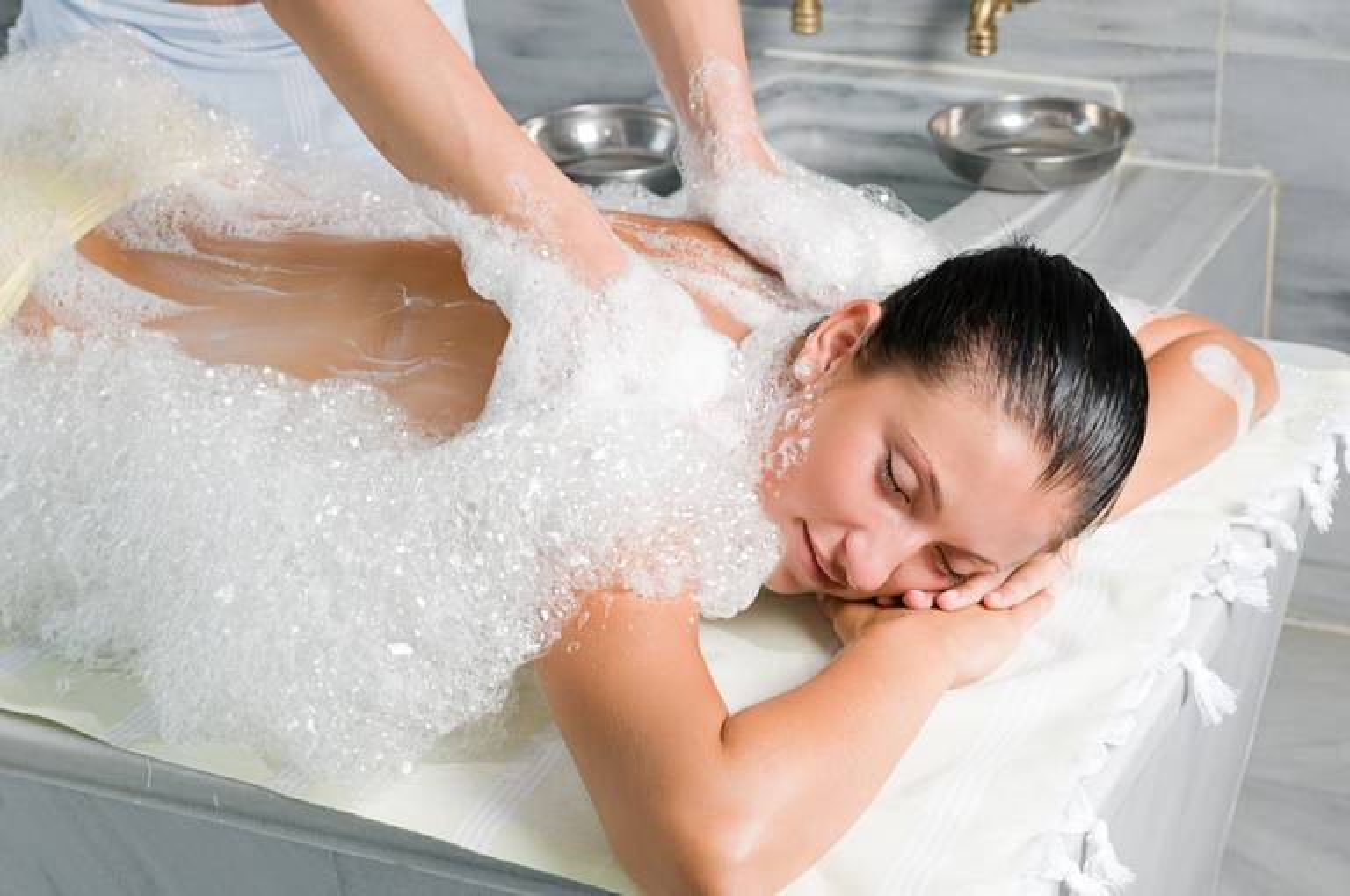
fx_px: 2697
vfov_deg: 18.9
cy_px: 448
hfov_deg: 28.1
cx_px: 675
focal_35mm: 72
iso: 200
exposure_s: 1/100
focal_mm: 48
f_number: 5.6
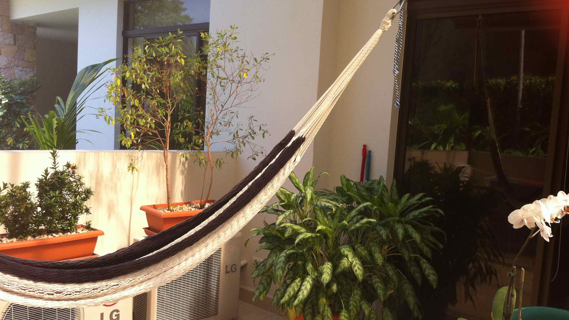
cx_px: 303
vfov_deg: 28.9
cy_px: 198
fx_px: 619
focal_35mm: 41
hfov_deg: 49.4
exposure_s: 1/208
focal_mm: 3.85
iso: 80
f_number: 2.8
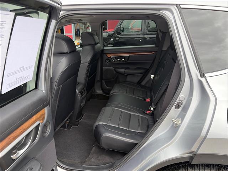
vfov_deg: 53.1
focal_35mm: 26
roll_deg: -1.7
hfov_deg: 67.3
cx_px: 114
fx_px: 171
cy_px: 86
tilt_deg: -19.1
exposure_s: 1/268
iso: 50
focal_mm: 5.96
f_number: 1.6
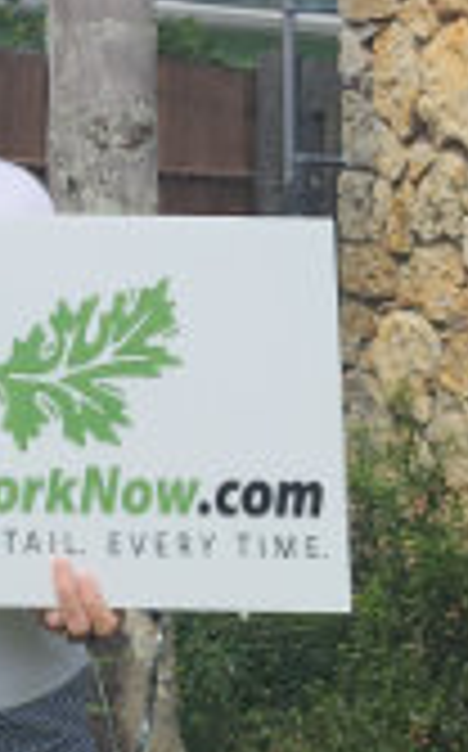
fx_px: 2394
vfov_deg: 15.2
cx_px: -76
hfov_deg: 11.0
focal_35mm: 117
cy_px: -630
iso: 12
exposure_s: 1/1225
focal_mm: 6.4
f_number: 1.8
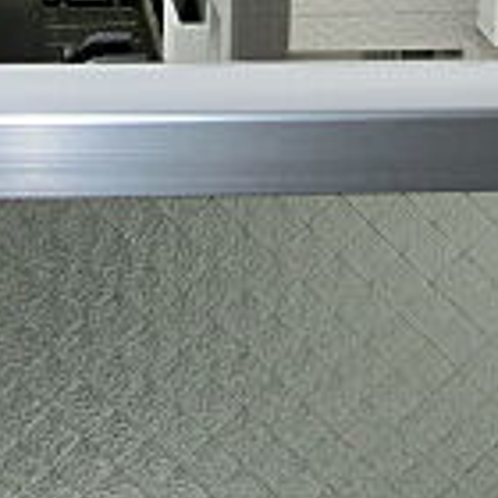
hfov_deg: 17.7
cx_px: 82
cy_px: -320
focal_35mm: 97
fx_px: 1579
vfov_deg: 15.9
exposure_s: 1/250
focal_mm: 4.24
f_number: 3
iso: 80
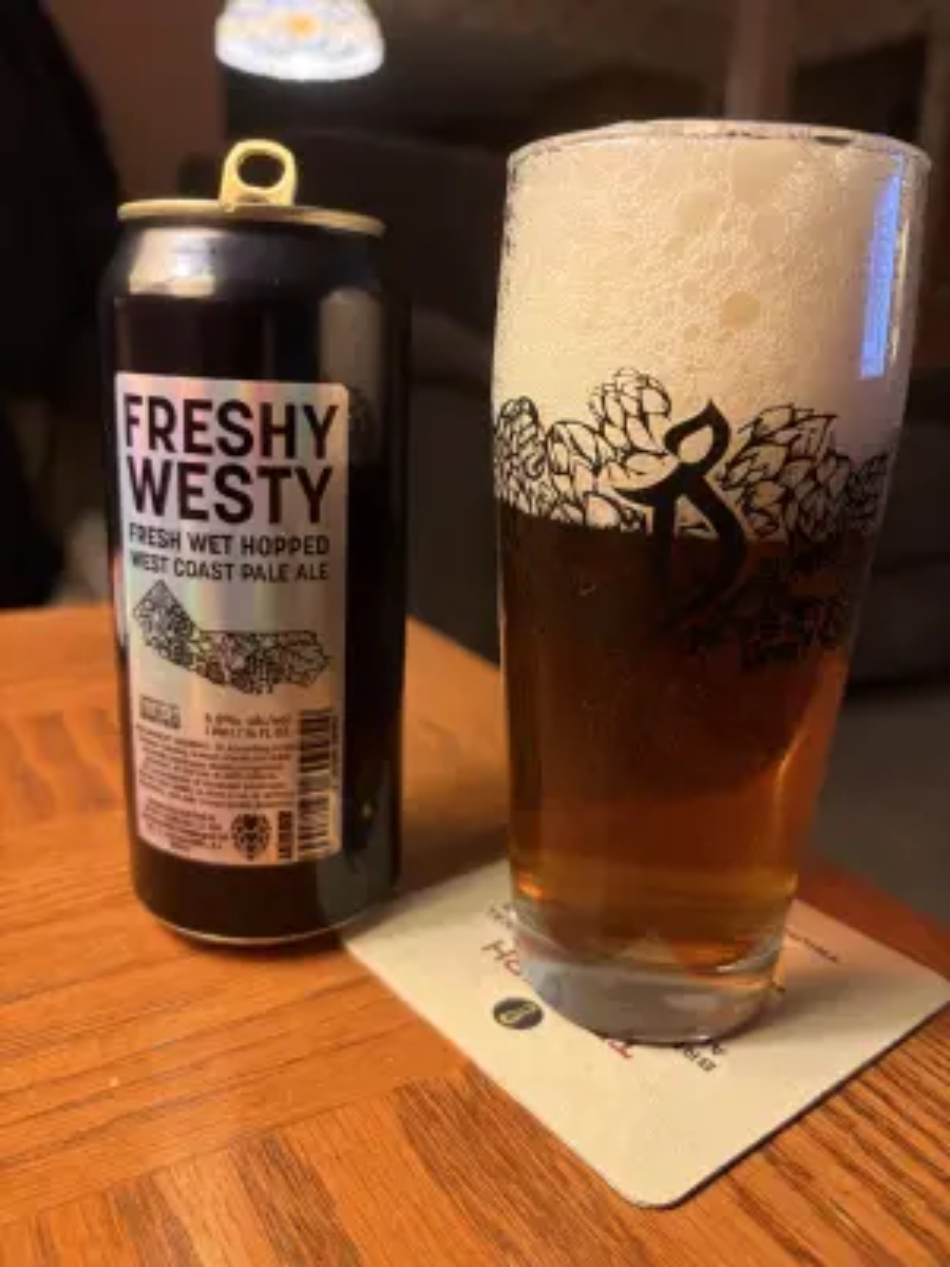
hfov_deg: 53.1
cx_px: 475
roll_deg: -3.0
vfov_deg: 67.3
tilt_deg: -15.7
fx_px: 951
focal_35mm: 26
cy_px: 634
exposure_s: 1/60
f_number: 1.6
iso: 200
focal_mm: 5.96
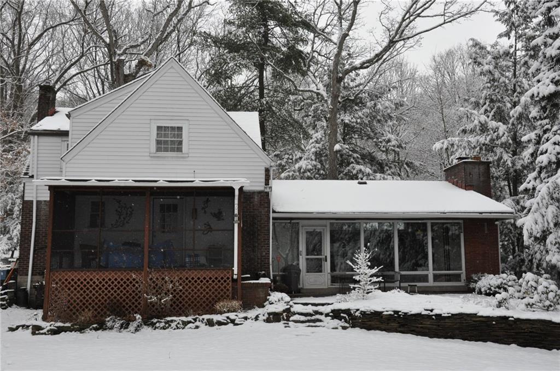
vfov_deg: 35.4
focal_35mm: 38
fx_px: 582
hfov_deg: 51.4
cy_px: 186
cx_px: 280
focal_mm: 25
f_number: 11
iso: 800
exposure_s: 1/500
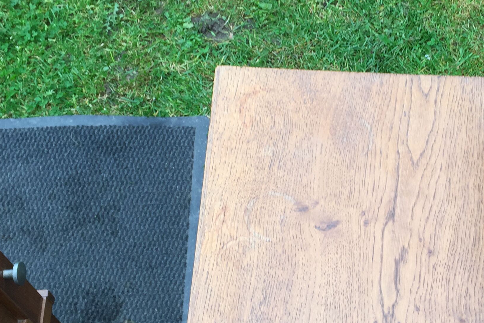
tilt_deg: -62.5
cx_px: 346
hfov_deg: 32.9
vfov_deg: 22.5
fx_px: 807
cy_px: 217
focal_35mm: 60
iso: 32
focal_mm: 4.15
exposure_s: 1/50
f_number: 2.2
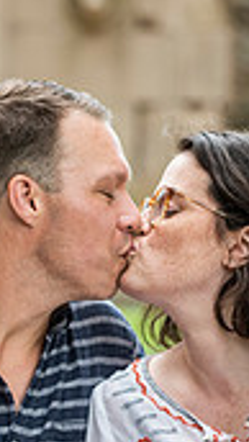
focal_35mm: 458
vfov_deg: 4.7
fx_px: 5365
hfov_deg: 2.7
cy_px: 328
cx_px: 177
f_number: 4.5
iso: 640
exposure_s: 1/500
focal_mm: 125
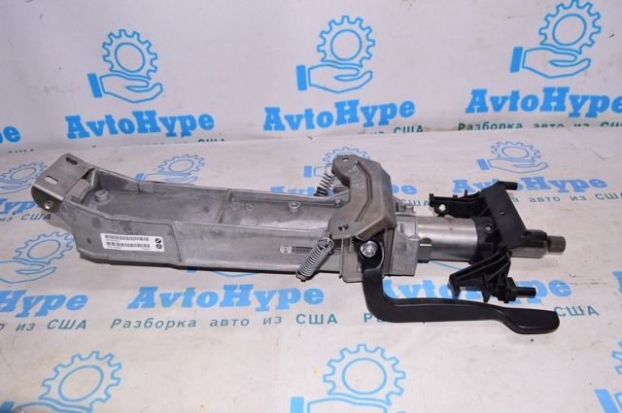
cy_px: 206
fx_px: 518
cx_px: 311
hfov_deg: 62.0
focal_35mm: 30
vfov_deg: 43.5
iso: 1600
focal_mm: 20
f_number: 8
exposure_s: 1/200
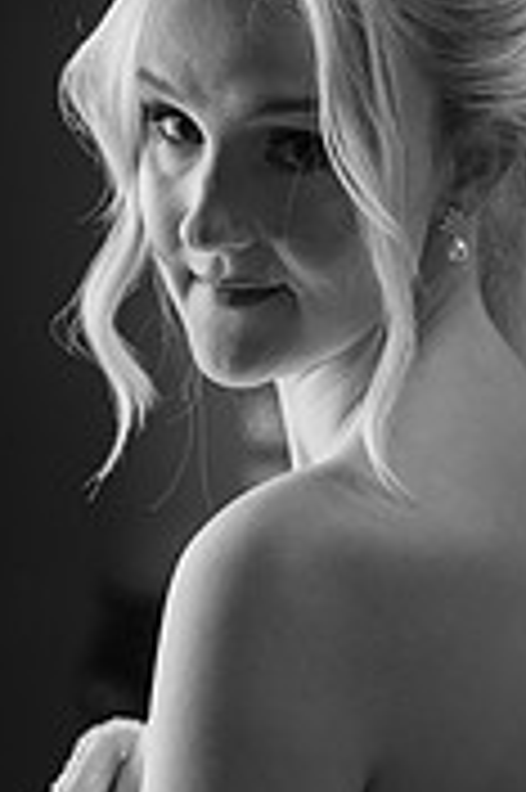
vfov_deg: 16.0
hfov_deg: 10.7
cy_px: 495
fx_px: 2811
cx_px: 256
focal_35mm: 128
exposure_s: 1/200
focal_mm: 50
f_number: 2.8
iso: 800
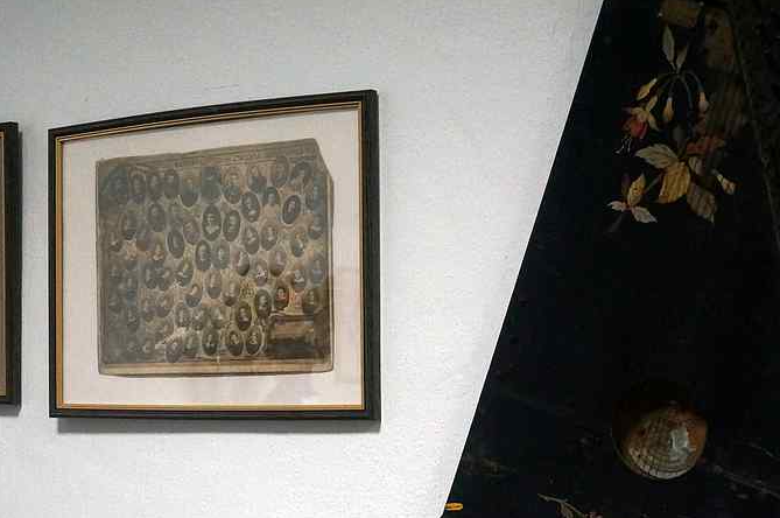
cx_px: 360
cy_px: 305
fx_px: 1514
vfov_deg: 19.4
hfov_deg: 28.9
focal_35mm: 70
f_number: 4
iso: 1250
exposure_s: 1/60
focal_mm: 26
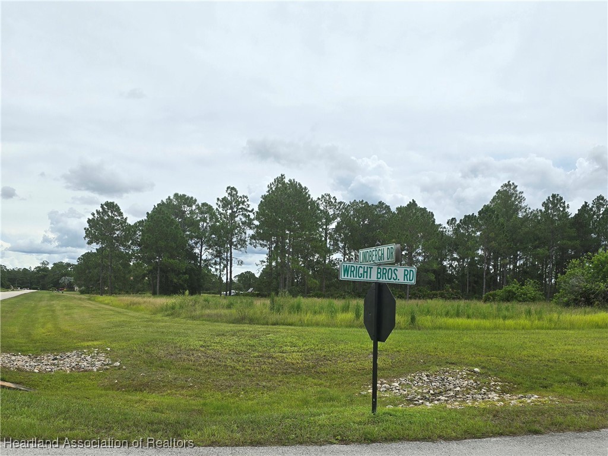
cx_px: 304
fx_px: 404
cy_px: 228
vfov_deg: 58.9
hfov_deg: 73.9
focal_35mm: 23
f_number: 1.7
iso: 12
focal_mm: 6.3
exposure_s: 1/1429
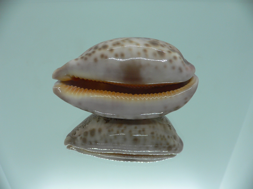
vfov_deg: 40.7
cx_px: 126
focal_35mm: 35
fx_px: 256
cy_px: 94
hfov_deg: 52.6
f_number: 2.8
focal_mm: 4.6
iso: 80
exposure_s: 1/60
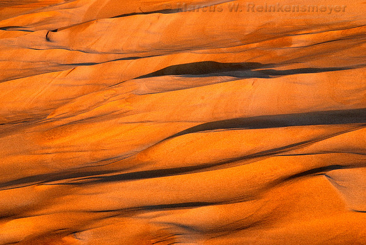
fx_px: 794
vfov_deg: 17.5
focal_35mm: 78
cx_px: 183
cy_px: 122
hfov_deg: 26.0
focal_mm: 52
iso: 200
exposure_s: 1/13
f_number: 11
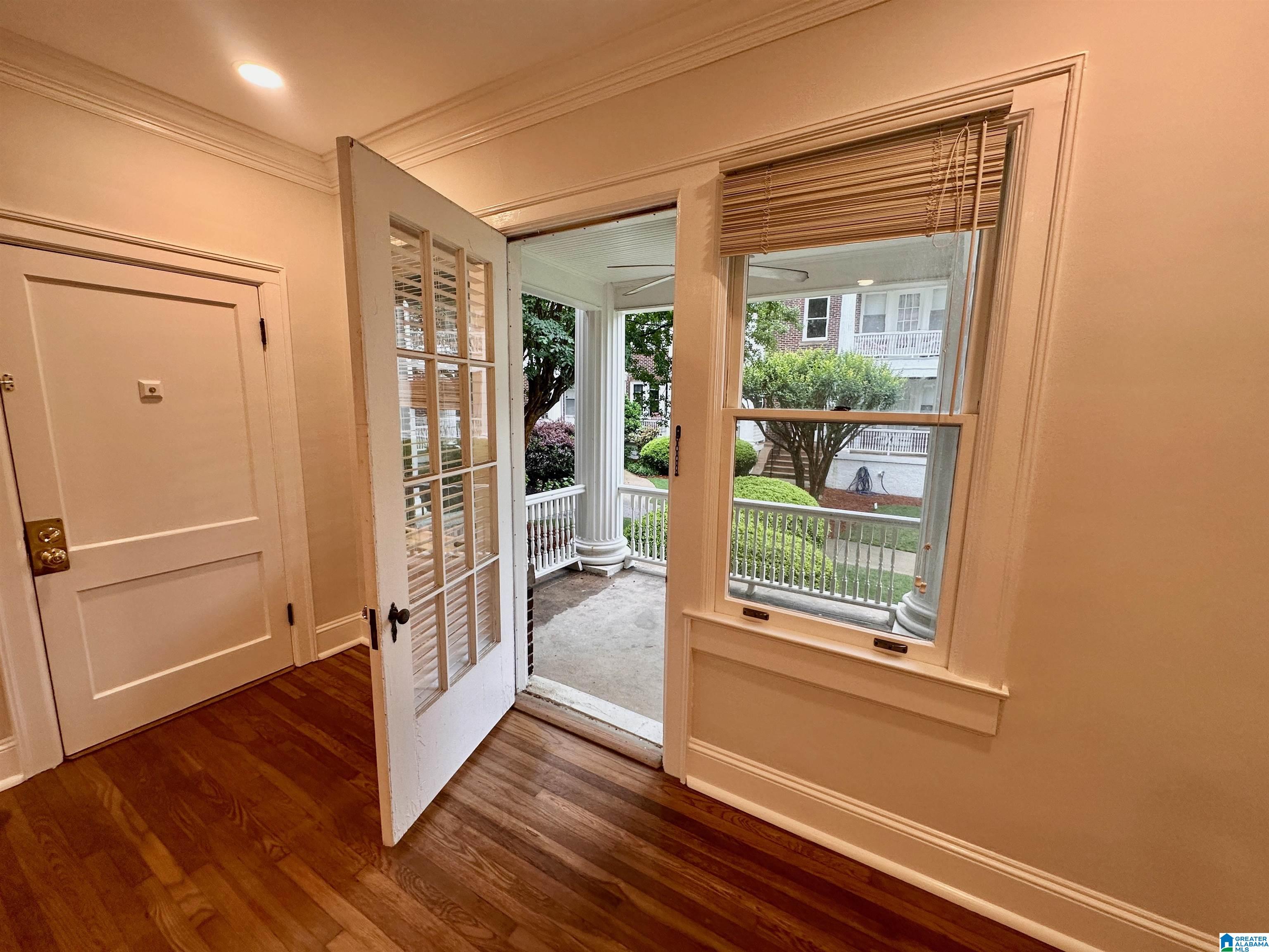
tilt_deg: -7.9
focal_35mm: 14
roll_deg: -1.0
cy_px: 476
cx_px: 634
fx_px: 513
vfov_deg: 85.7
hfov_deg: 102.1
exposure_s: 1/120
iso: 160
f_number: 2.2
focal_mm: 2.22
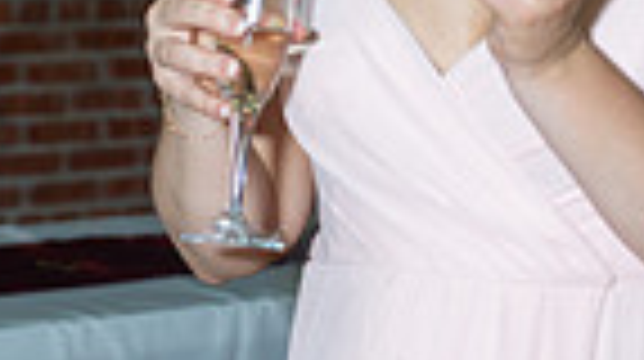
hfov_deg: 13.0
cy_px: 248
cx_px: 459
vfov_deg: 7.3
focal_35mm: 165
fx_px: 2814
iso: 400
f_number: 3.5
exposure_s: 1/200
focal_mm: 50
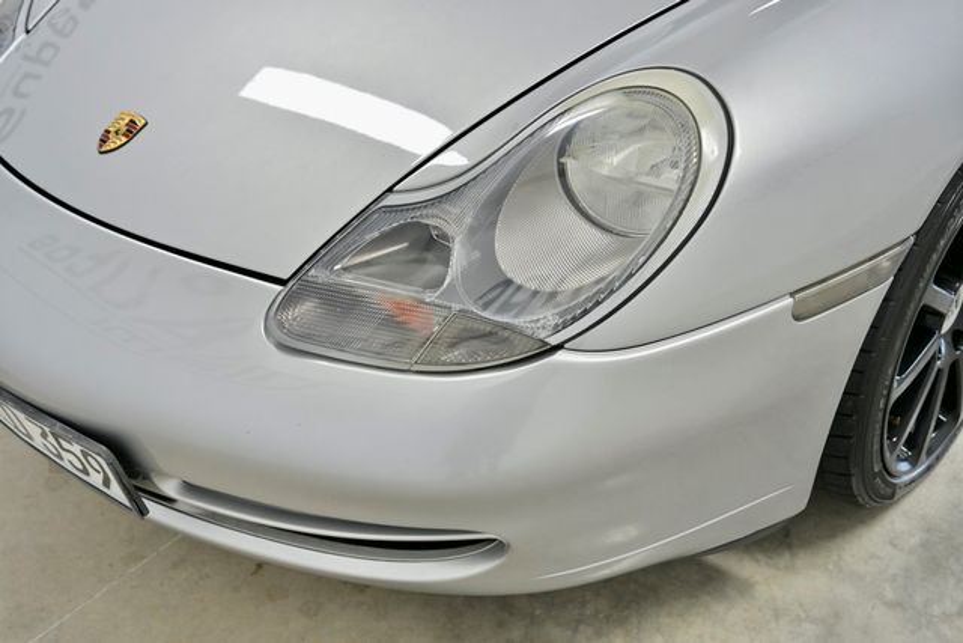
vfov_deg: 31.9
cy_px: 322
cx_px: 482
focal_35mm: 42
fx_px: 1124
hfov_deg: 46.4
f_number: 5
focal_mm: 42
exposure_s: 1/400
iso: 1250
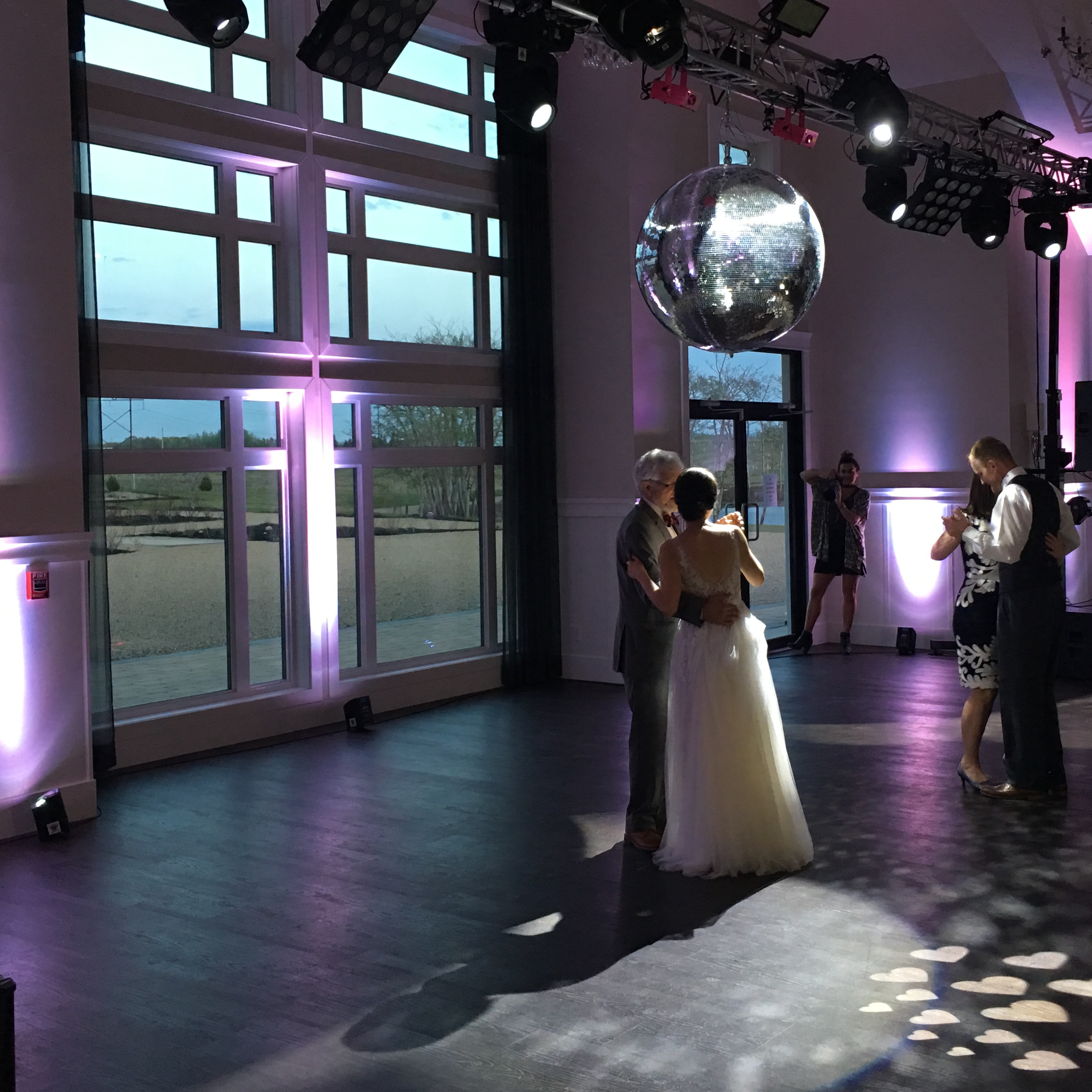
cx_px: 641
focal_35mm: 41
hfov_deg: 40.8
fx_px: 1463
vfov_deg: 40.9
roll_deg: +0.6
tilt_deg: -1.3
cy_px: 482
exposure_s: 1/15
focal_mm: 4.15
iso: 50
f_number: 2.2
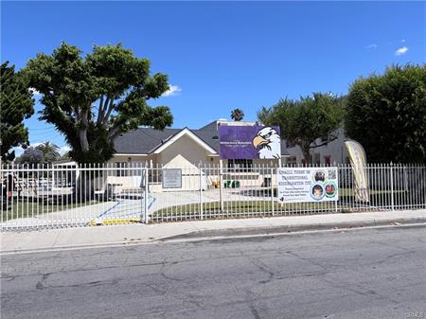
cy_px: 160
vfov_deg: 53.0
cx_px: 213
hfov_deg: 67.3
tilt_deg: +4.8
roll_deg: +0.5
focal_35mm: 26
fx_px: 320
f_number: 1.6
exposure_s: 1/4950
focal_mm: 5.96
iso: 50
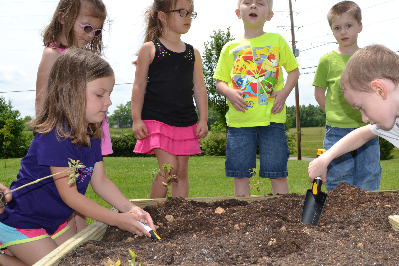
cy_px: 127
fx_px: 410
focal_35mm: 37
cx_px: 269
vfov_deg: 35.9
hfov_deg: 50.9
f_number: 9
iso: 100
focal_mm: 18
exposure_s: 1/200
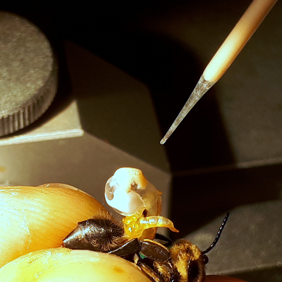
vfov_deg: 51.1
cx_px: 181
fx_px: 295
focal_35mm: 32
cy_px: 140
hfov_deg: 50.5
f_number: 1.9
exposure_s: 1/276
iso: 40
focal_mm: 3.6
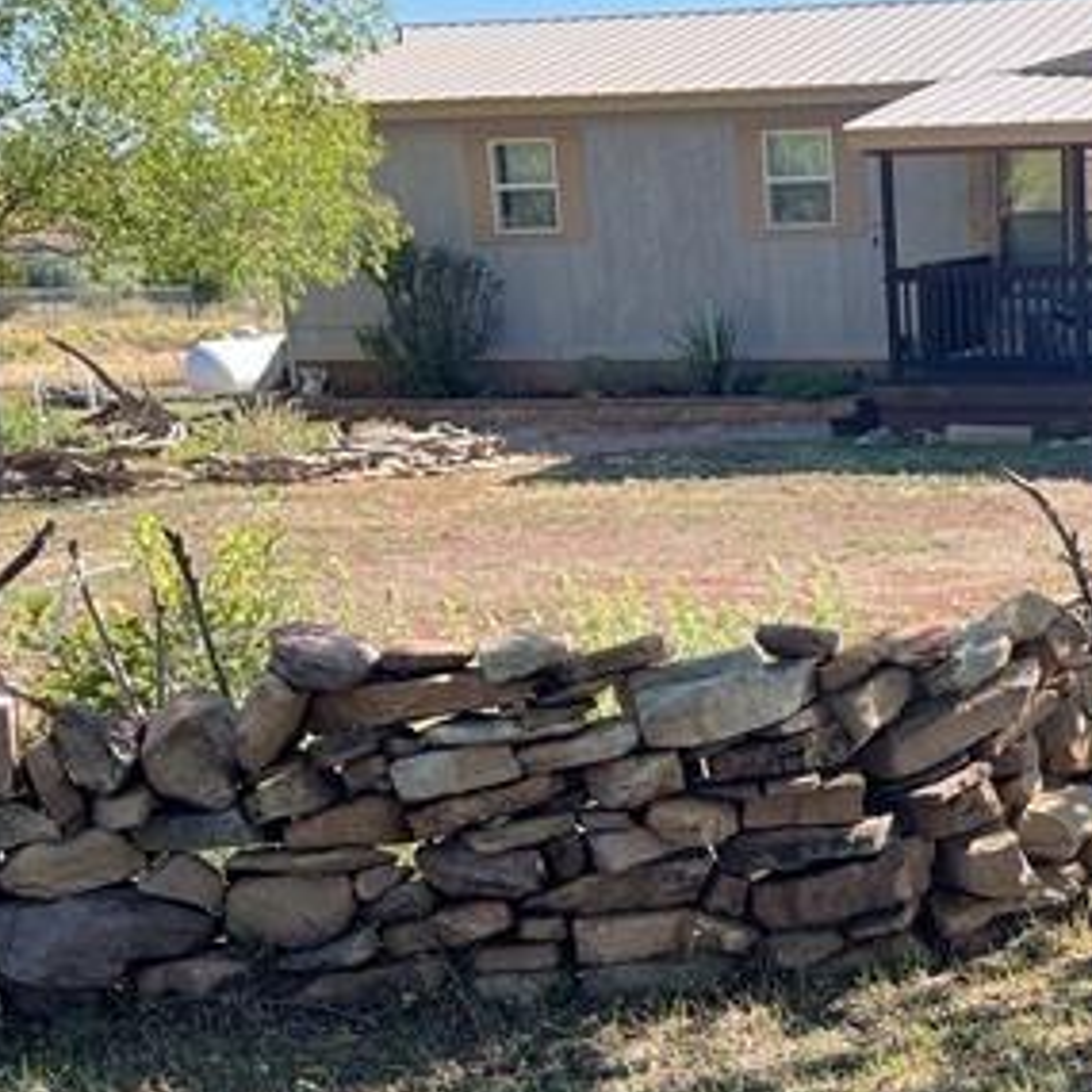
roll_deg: +1.4
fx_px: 2320
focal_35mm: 65
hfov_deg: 25.7
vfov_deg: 25.4
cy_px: 1058
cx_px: 977
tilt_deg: -21.7
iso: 50
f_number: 1.5
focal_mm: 5.7
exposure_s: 1/687
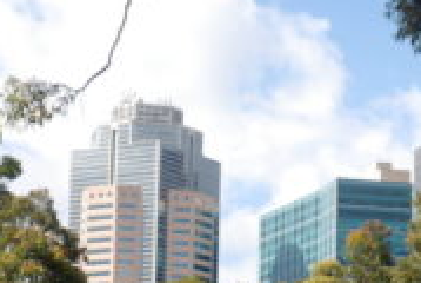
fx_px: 1715
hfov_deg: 13.9
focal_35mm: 146
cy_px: 237
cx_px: 355
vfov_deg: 9.4
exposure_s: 1/200
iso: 100
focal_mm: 35
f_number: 7.1
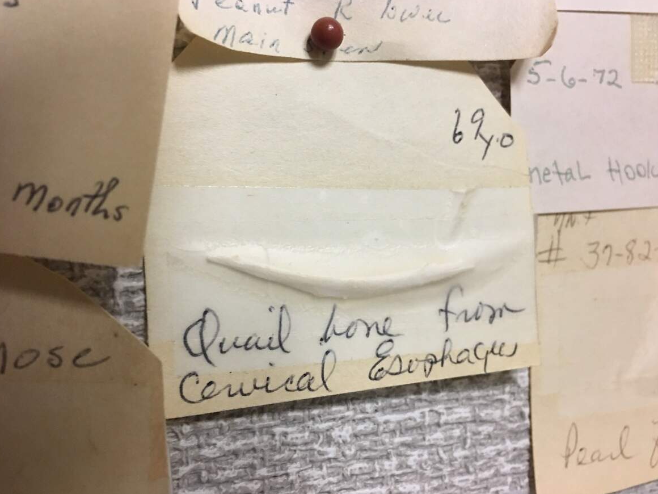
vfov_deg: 46.8
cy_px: 240
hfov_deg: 60.0
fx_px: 570
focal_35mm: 30
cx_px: 335
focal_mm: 4.15
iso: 80
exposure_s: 1/15
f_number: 2.2
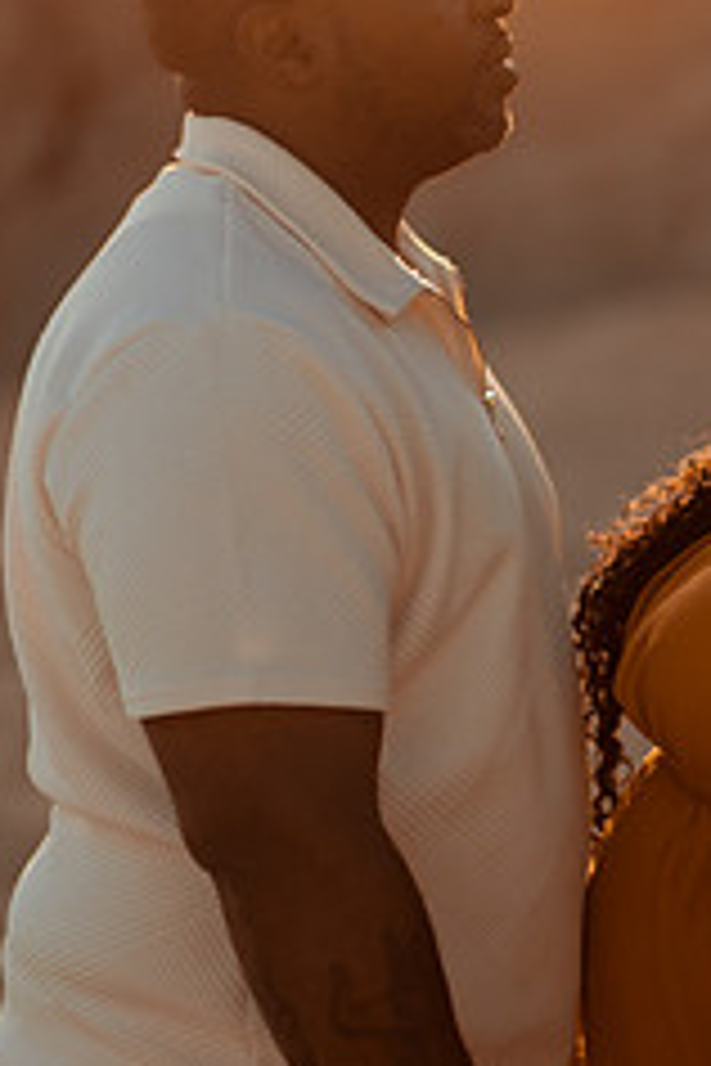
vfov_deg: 18.6
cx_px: 536
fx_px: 3258
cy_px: 486
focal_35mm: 110
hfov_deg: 12.4
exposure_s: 1/4000
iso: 100
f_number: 1.4
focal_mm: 58
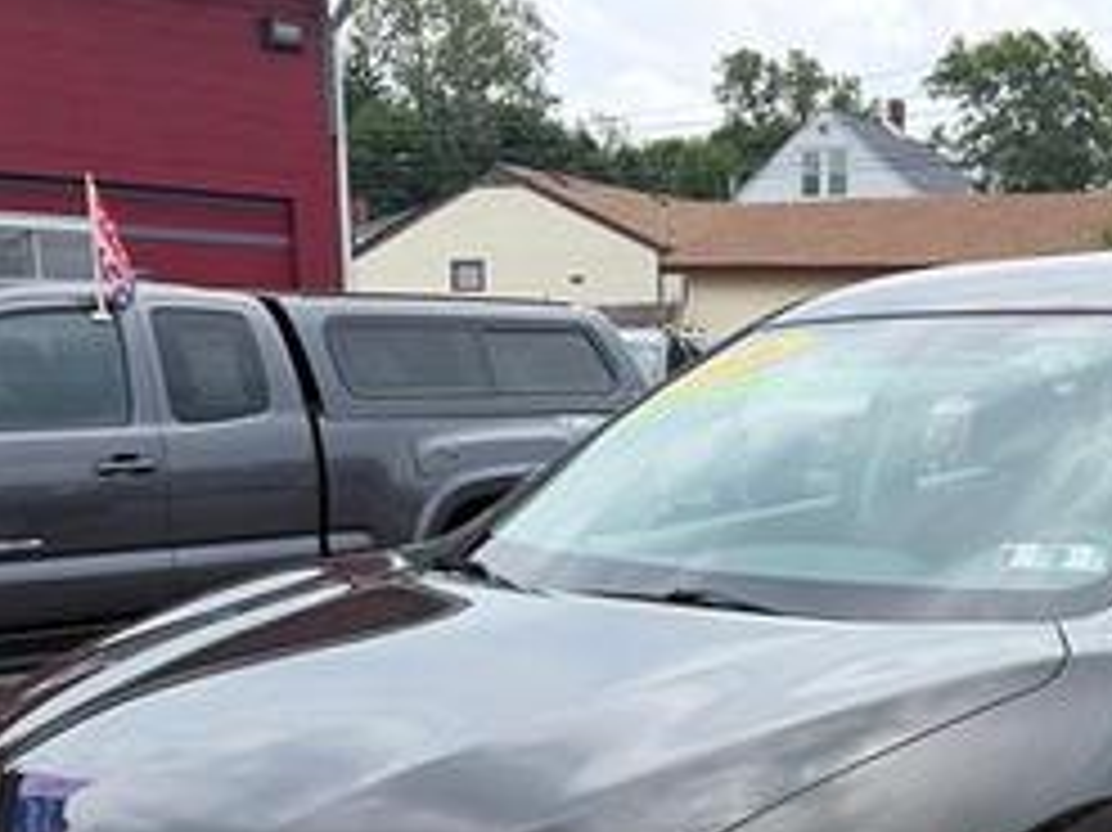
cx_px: 837
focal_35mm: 53
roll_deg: -0.8
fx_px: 1702
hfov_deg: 35.4
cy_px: 805
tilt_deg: -13.7
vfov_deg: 26.2
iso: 50
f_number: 1.6
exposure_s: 1/1311
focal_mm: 5.96
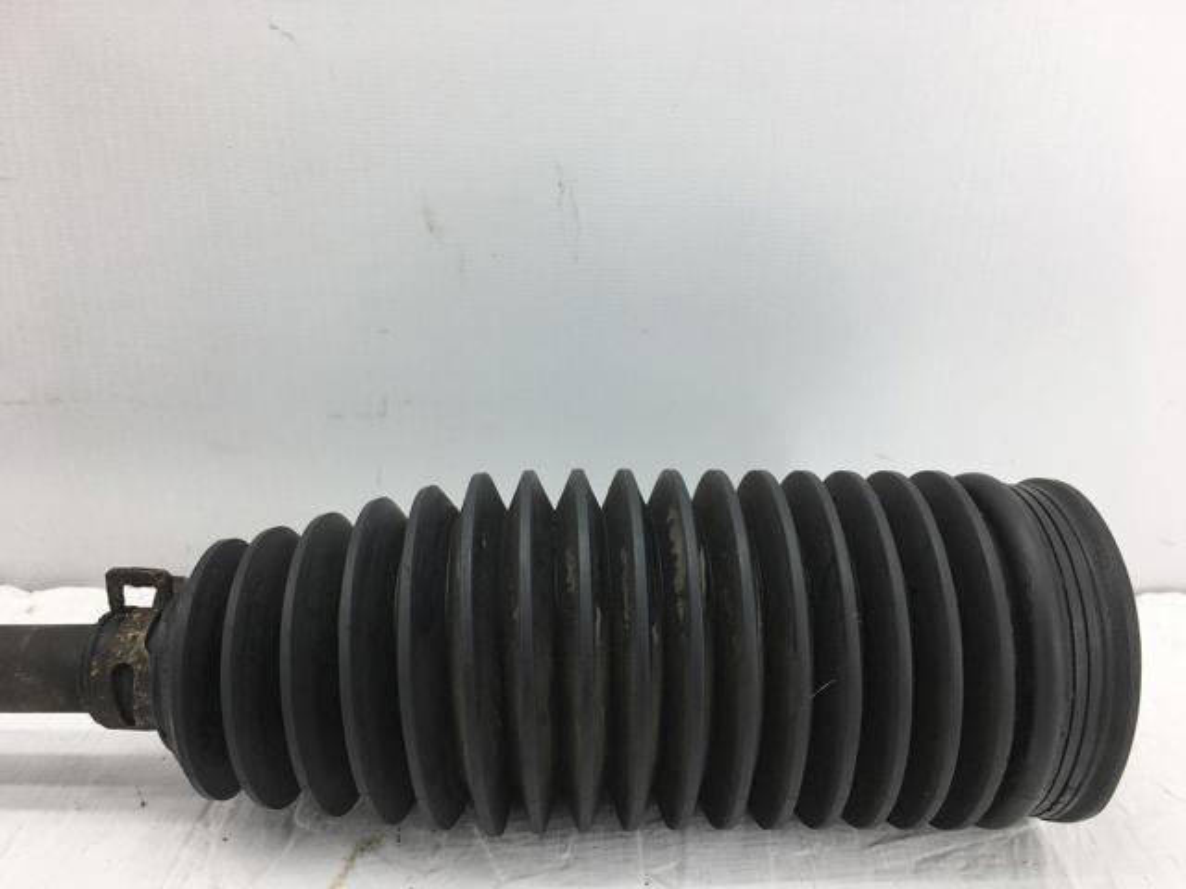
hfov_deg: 61.7
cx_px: 593
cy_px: 444
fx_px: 994
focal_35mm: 29
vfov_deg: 48.2
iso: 25
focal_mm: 4.15
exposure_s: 1/108
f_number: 2.2
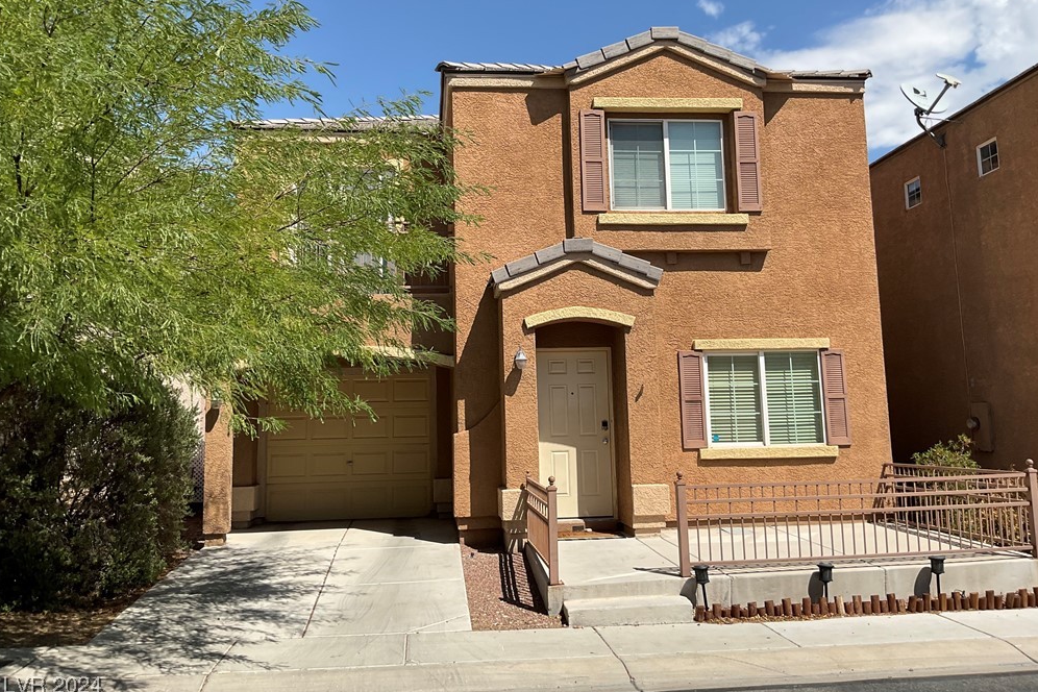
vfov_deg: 42.3
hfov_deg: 60.3
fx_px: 894
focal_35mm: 31
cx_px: 530
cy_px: 308
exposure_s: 1/2427
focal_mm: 3
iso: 16
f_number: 1.8
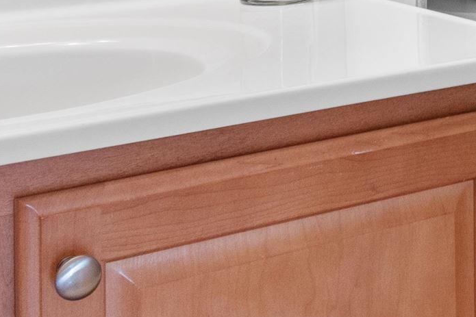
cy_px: -205
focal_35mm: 84
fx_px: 1110
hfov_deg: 21.8
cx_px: 618
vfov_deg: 14.7
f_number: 5
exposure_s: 4
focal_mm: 13
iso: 100
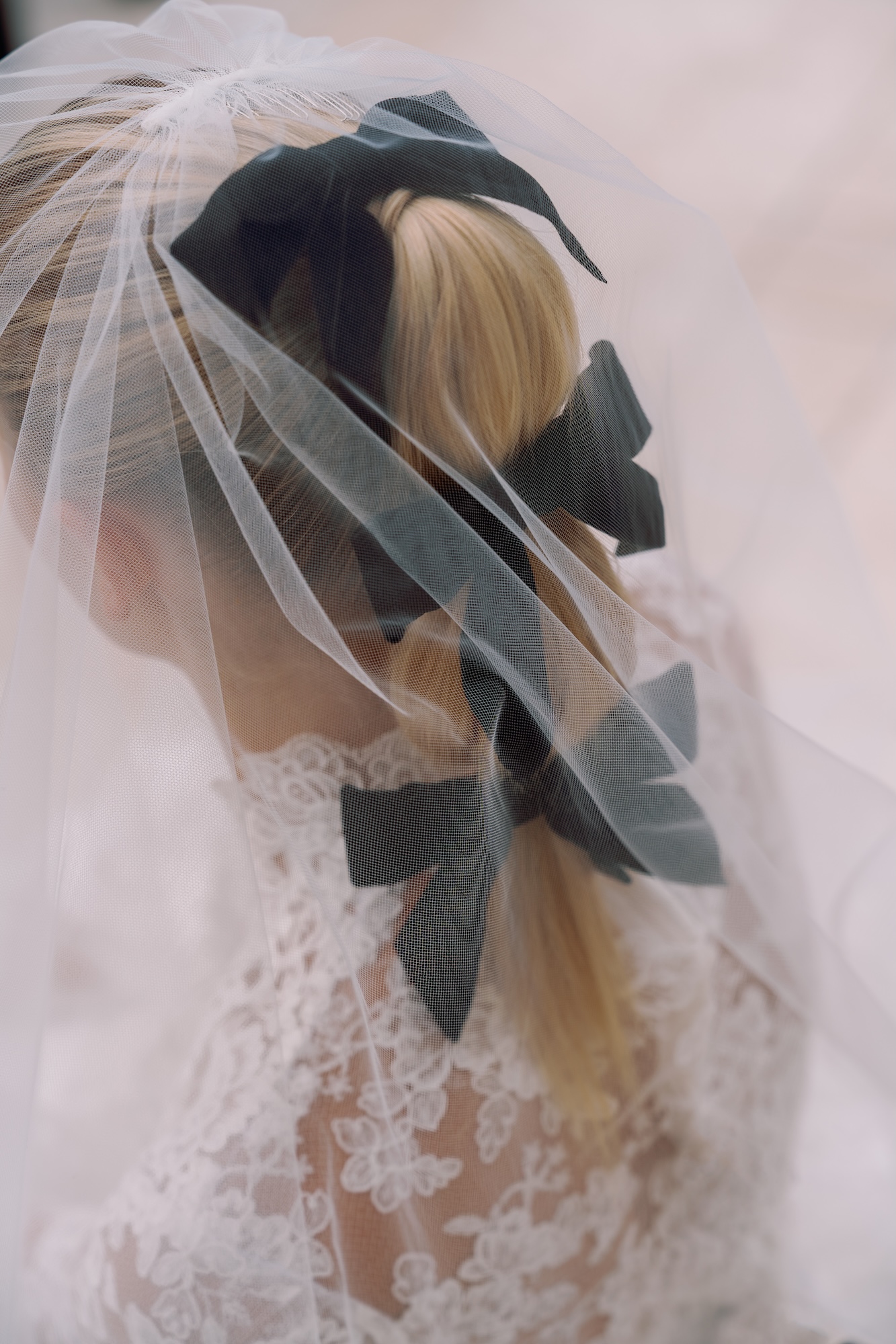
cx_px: 448
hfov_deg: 19.5
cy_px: 672
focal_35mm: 70
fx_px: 2614
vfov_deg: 28.8
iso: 125
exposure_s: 1/640
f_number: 2.8
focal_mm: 70
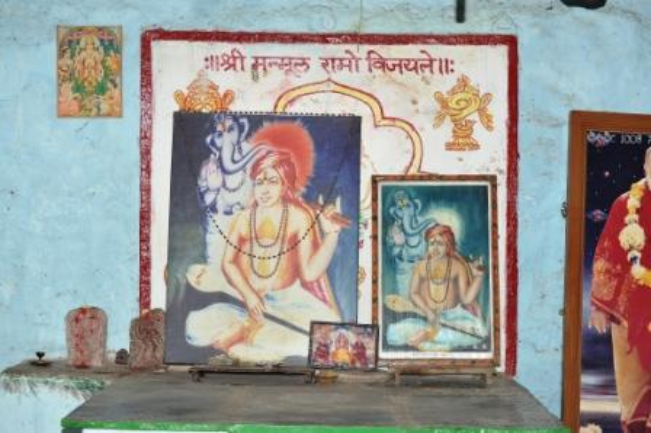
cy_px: 216
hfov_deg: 26.0
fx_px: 1409
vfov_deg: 17.5
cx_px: 326
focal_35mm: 78
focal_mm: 78
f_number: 6.3
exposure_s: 1/60
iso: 200
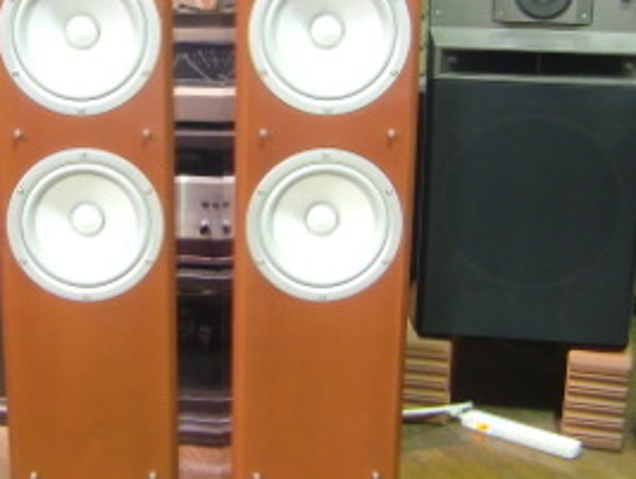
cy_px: 181
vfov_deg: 21.9
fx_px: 1233
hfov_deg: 28.7
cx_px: 200
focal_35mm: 67
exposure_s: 1/10
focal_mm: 4.9
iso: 200
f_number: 2.6
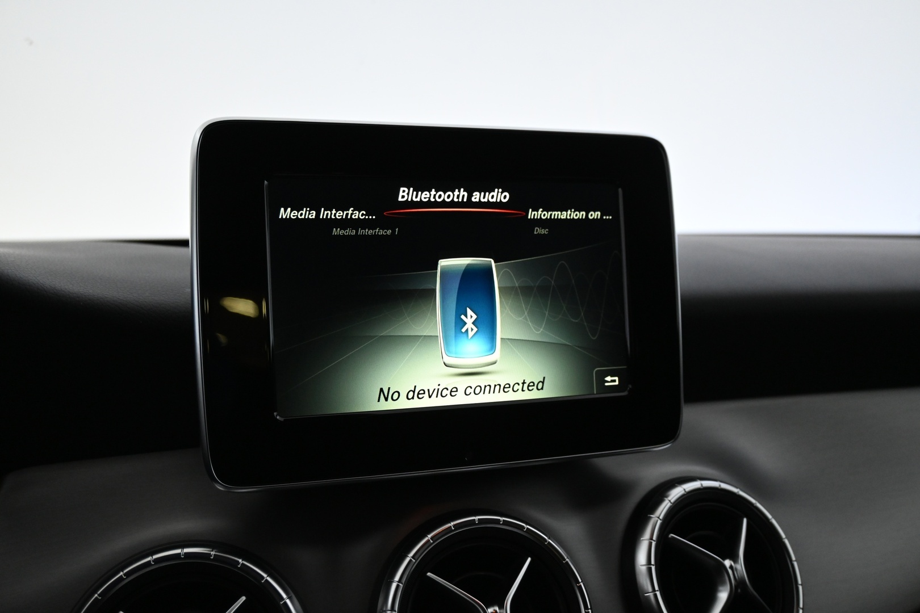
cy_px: 306
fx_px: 882
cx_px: 460
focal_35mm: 34
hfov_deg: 55.1
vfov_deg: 38.4
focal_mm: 23
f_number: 4.2
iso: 1800
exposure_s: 1/40
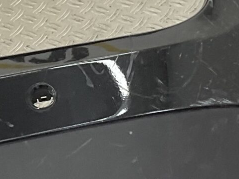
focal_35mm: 155
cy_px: 30
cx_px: -1
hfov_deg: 12.6
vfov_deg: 9.5
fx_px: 1070
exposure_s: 1/120
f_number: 1.8
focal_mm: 3
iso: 32
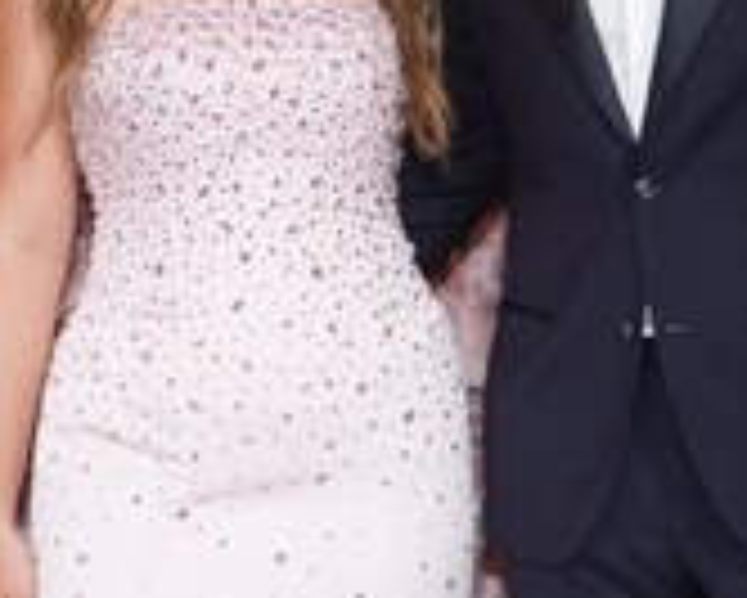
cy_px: 9
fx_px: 2522
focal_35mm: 114
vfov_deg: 13.4
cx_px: 54
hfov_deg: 16.6
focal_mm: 34
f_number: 4
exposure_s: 1/100
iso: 1600
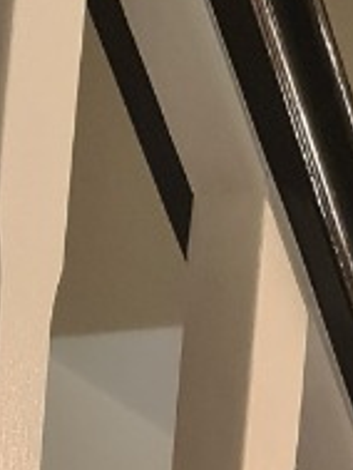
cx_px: 674
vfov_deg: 9.9
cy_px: 1335
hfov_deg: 8.9
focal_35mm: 159
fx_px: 2159
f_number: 1.8
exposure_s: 1/100
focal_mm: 7
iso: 200
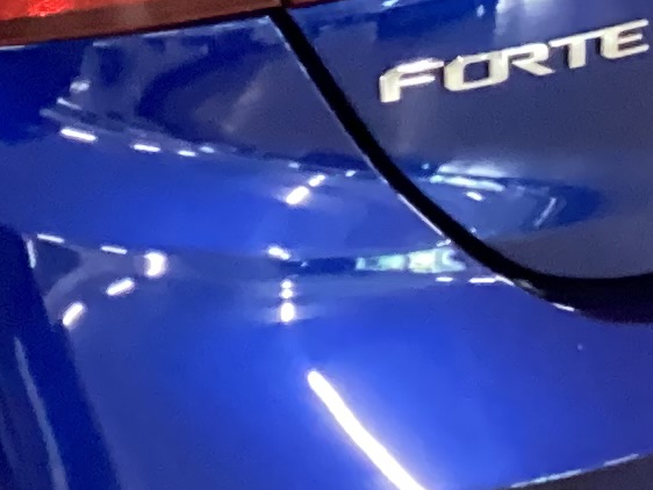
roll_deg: +0.4
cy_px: -215
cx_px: -158
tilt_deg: -21.8
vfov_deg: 8.1
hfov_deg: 10.8
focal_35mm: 180
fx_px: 3397
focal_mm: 3.3
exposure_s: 1/25
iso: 400
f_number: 2.4
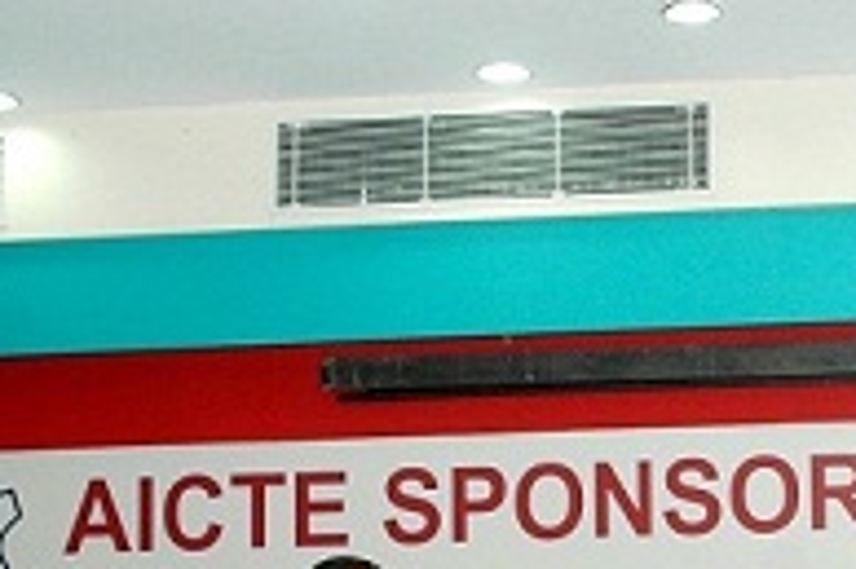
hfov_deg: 14.7
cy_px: 717
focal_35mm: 136
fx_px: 3231
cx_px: 929
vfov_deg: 9.9
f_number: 5
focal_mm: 32
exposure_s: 1/60
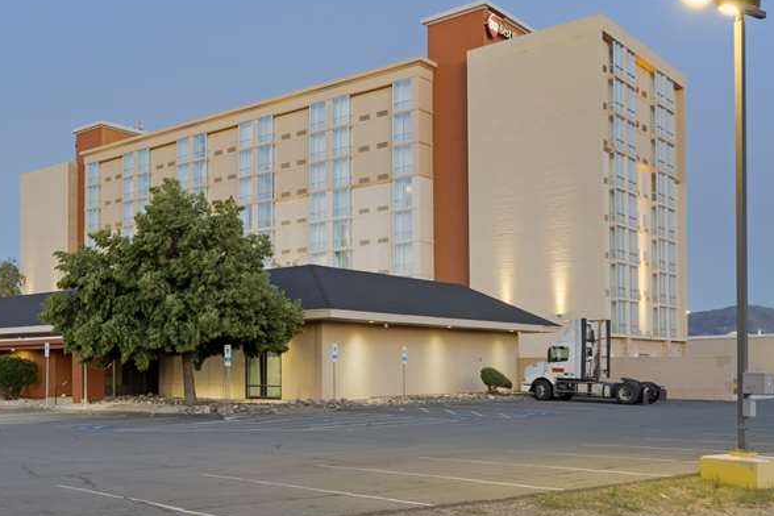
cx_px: 176
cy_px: 221
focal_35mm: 40
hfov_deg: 46.4
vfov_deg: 33.3
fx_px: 860
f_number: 11
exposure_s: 1/5
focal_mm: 23
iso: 400
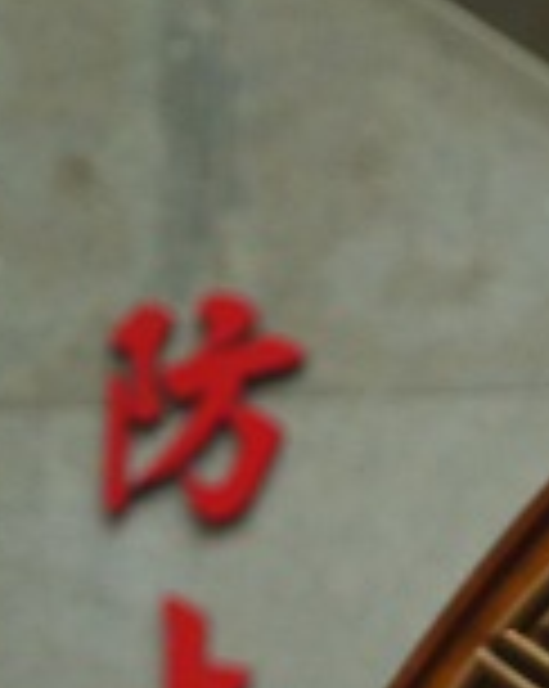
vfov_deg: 6.2
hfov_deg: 4.9
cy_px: 1297
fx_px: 6187
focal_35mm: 304
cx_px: 1557
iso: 500
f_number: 2.8
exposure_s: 1/60
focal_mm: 28
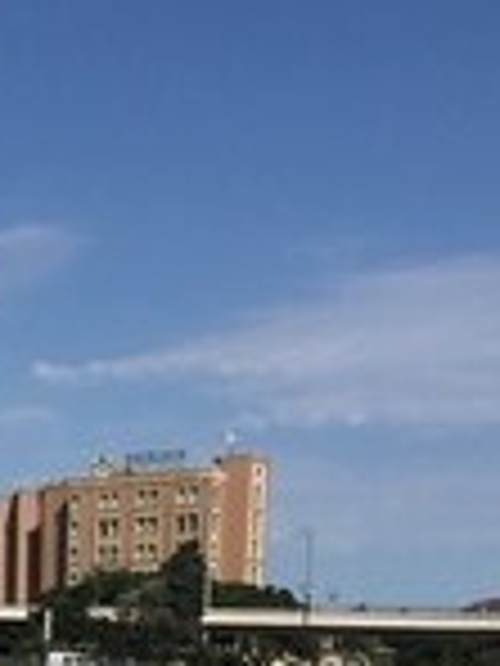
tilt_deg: -5.4
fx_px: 1868
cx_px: -239
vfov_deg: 18.6
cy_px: 896
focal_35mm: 97
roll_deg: +0.2
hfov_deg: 14.3
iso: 25
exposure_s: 1/3846
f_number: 2.2
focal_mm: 4.15
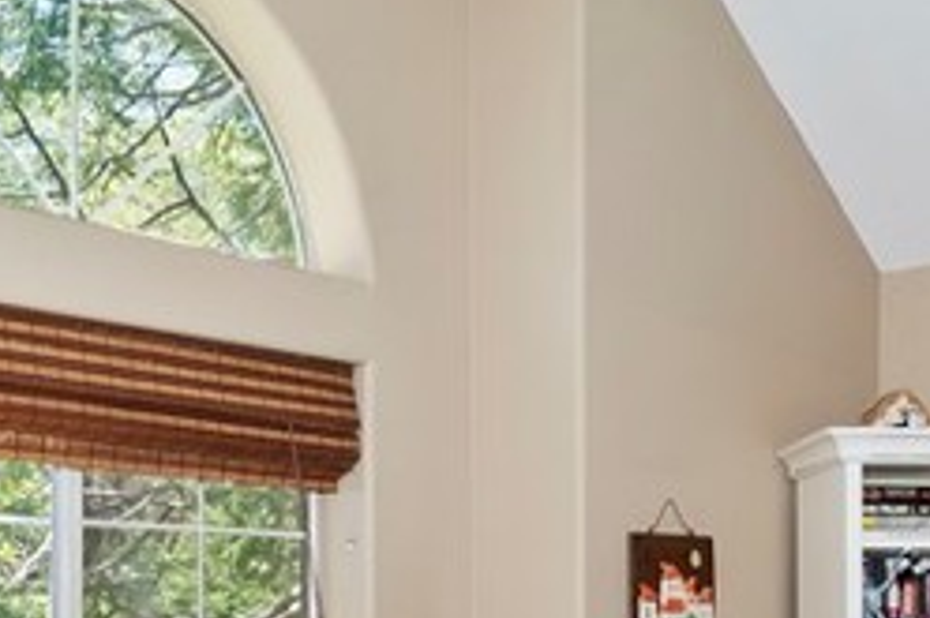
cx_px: 592
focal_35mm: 62
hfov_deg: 32.2
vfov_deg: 21.0
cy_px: 650
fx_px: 1601
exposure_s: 1/30
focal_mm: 10
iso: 400
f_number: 8
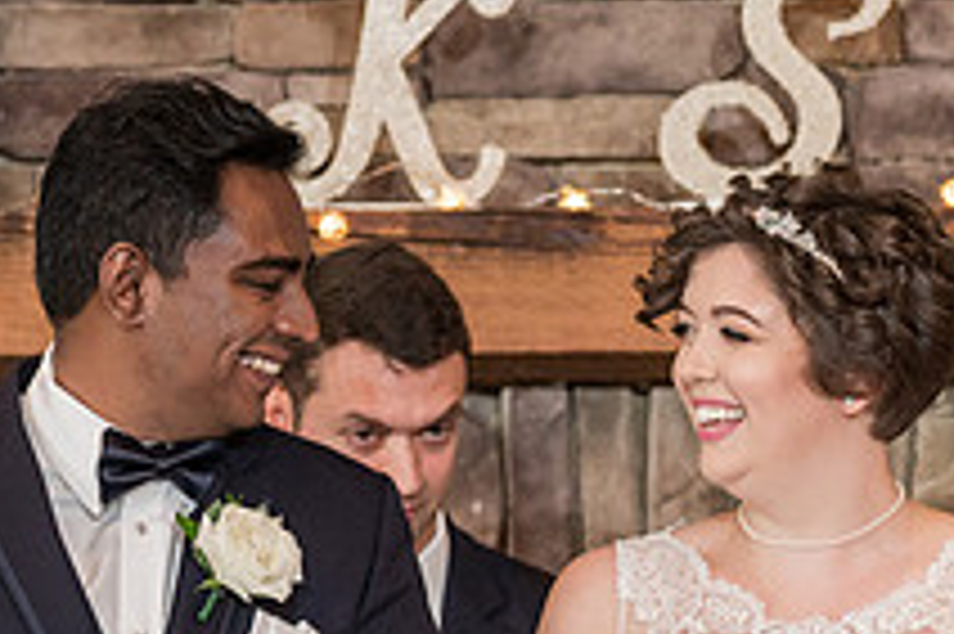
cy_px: 777
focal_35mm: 319
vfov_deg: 4.3
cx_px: 441
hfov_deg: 6.5
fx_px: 8447
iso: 2000
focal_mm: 108
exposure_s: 1/100
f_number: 4
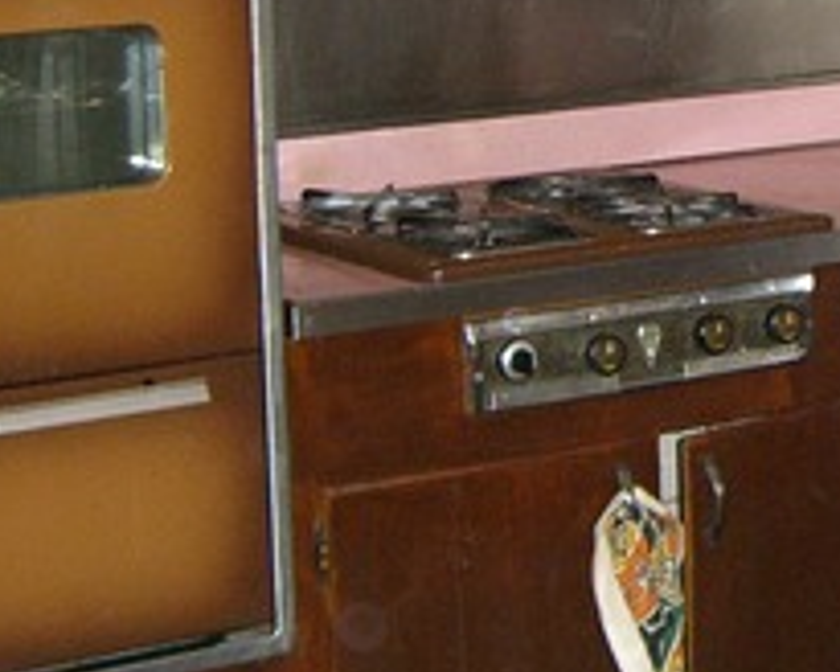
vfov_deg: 13.1
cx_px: 906
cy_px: -20
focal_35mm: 116
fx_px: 2884
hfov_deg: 16.1
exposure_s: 1/60
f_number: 2.7
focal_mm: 6.2
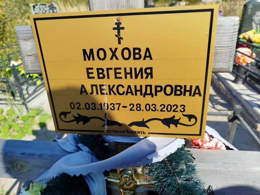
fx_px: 180
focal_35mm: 24
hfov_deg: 71.6
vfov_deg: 56.8
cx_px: 130
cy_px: 98
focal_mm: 5.31
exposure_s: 1/877
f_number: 1.7
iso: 50
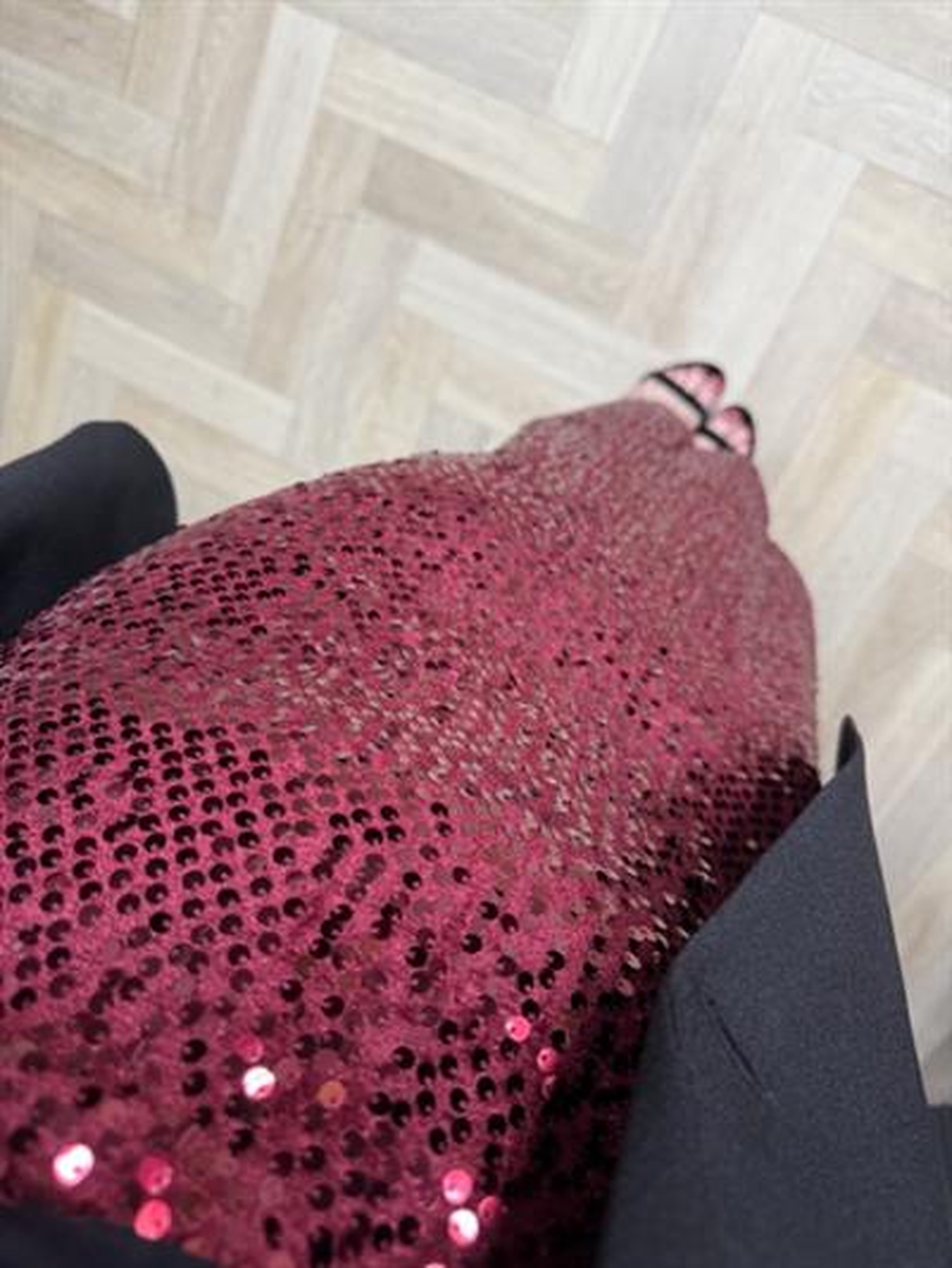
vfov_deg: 71.6
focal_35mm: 24
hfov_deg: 56.8
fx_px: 880
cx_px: 476
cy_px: 634
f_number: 1.78
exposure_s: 1/50
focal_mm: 6.76
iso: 250
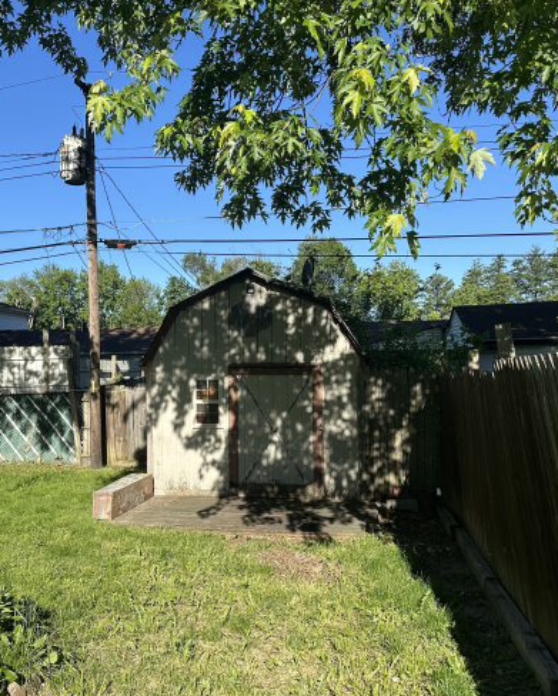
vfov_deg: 55.6
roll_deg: +0.8
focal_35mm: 32
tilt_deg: +1.6
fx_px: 660
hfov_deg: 45.3
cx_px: 201
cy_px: 354
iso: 80
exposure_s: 1/2732
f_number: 1.78
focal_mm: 6.86
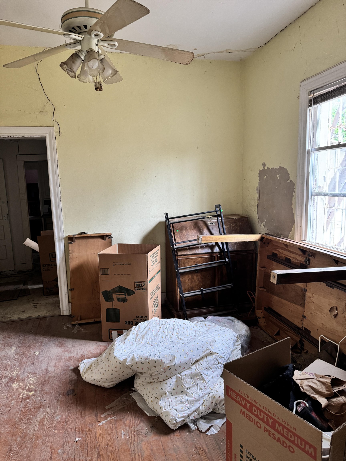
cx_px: 173
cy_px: 230
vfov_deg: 71.6
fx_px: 320
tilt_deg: -8.5
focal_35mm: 24
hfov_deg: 56.8
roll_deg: +1.6
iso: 320
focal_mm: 6.76
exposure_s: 1/60
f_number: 1.78
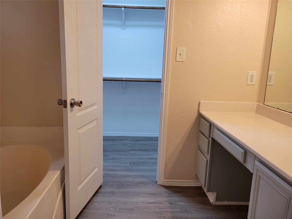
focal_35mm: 26
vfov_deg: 53.1
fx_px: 219
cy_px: 110
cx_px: 146
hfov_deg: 67.3
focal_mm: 5.4
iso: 125
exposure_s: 1/120
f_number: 1.8
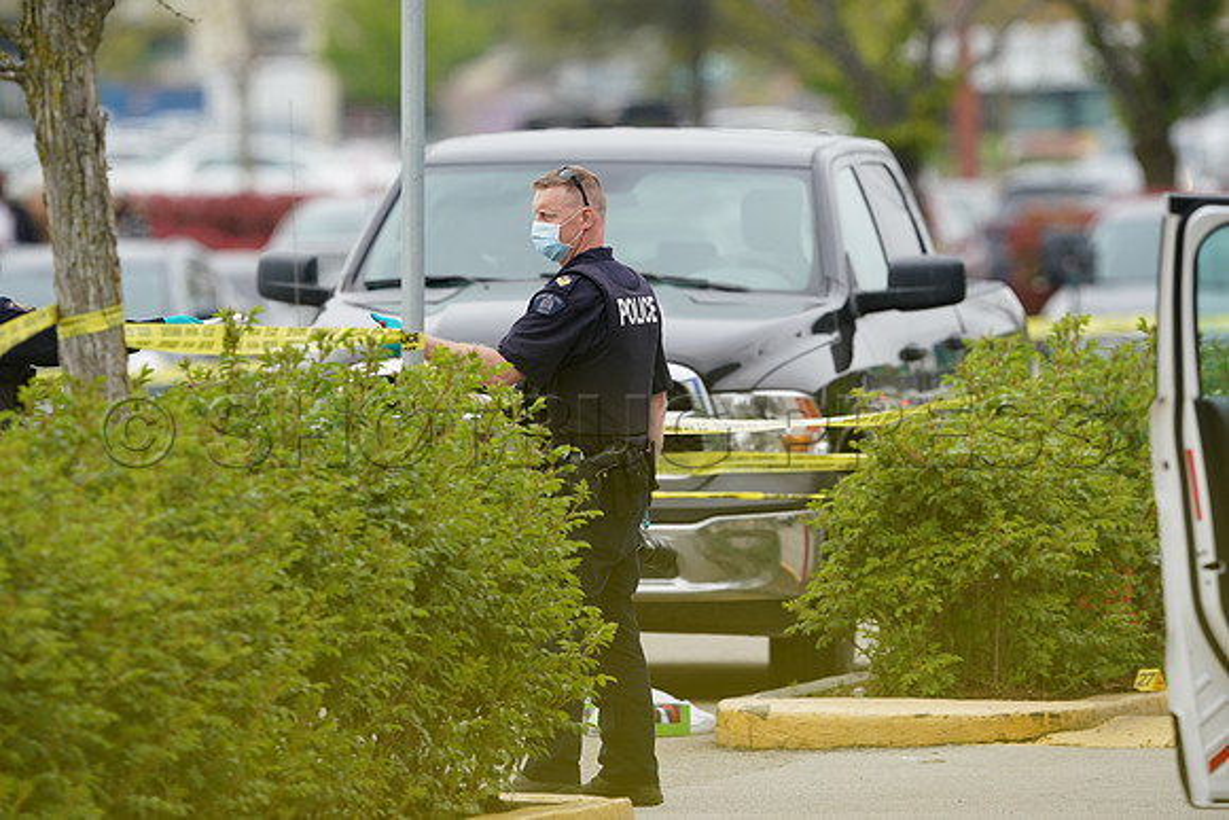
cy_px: 410
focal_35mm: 600
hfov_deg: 3.4
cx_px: 614
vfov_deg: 2.3
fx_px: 20487
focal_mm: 600
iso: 400
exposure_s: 1/320
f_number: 6.3
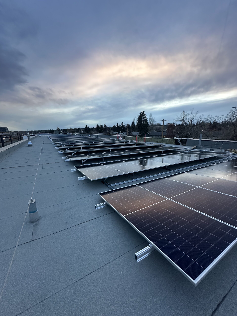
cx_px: 118
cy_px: 158
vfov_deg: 102.1
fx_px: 128
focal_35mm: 14
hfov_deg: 85.7
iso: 200
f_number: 2.2
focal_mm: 2.22
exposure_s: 1/99
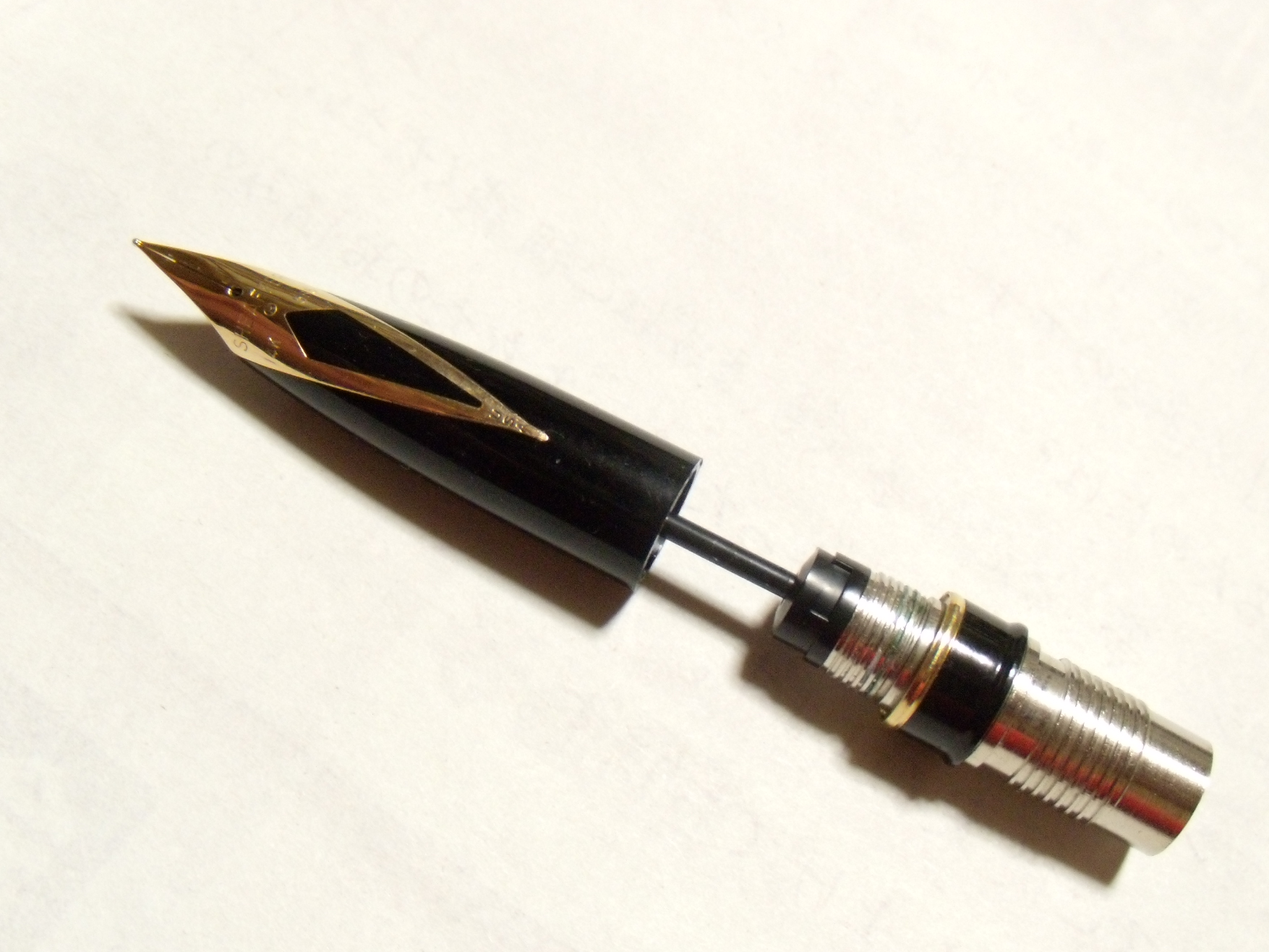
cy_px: 529
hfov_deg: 44.7
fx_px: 1540
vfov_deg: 34.3
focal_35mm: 42
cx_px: 694
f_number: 3.6
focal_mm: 6.4
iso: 400
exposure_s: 1/15
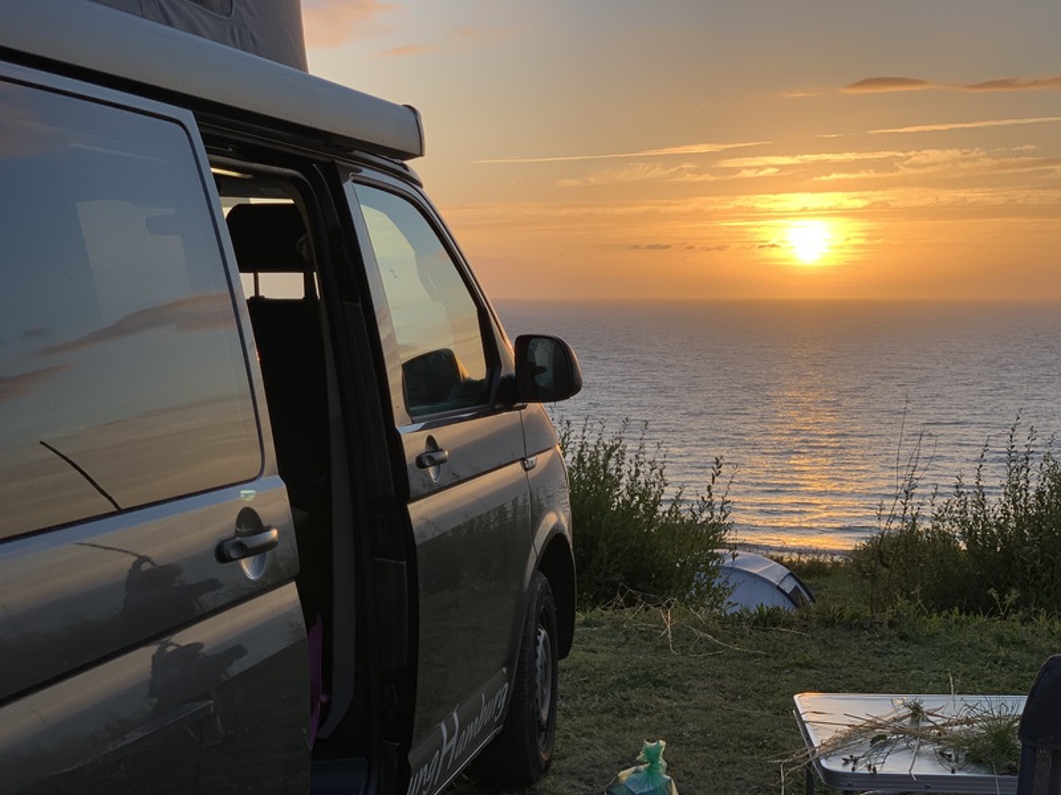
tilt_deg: -3.2
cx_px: 530
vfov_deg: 28.0
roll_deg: -0.5
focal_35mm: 52
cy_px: 398
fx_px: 1594
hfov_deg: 36.8
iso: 16
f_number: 2.4
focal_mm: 6
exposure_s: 1/324
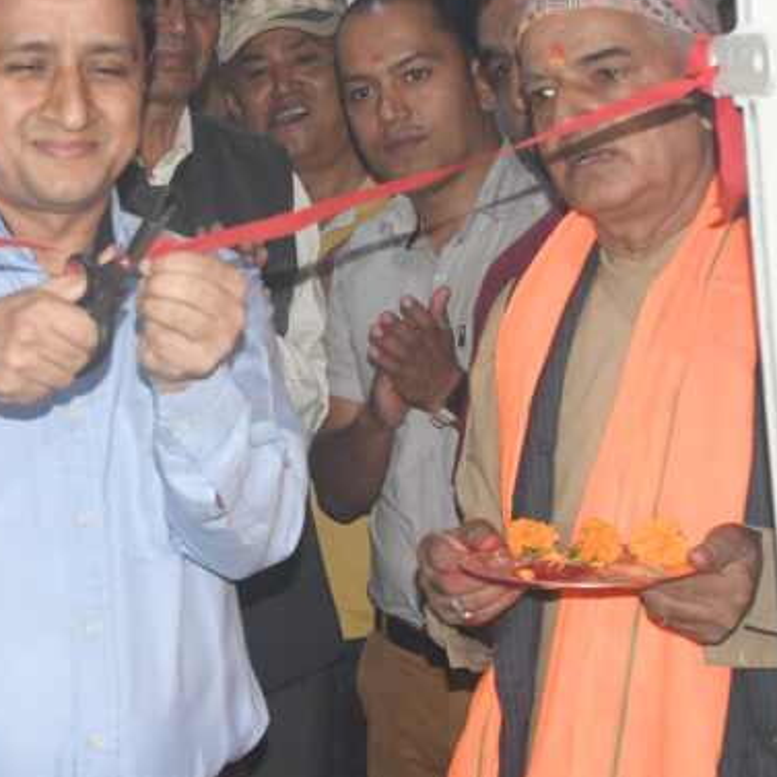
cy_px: 363
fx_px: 2286
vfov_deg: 19.3
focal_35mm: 90
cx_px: 136
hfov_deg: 19.1
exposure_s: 1/160
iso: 3200
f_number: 4.5
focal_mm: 35
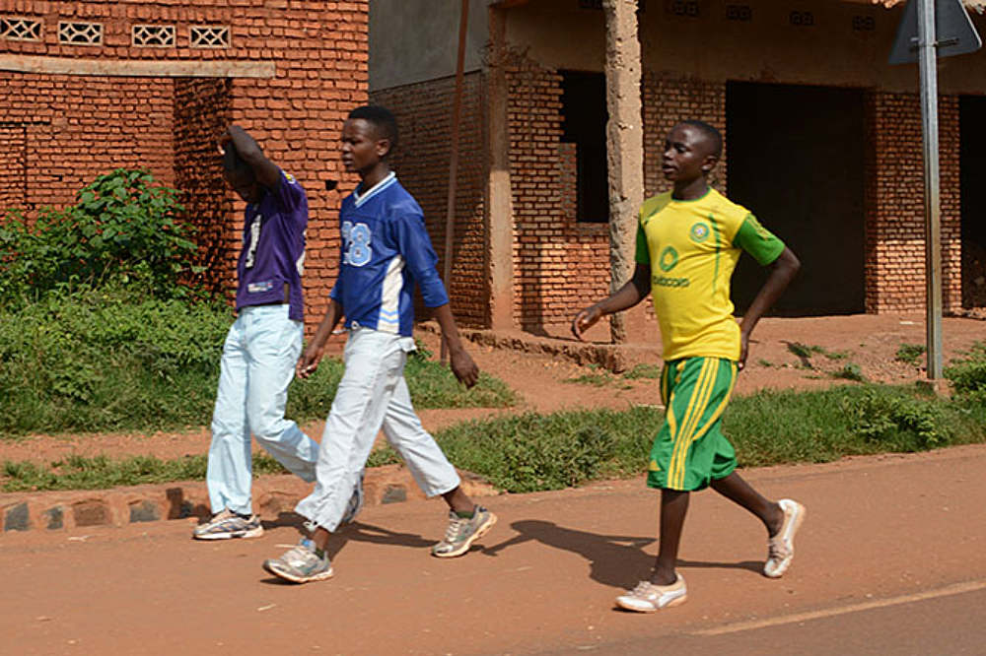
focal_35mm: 28
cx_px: 493
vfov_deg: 46.4
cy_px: 328
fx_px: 767
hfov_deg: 65.5
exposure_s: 1/1600
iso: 320
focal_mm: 28
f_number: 6.3
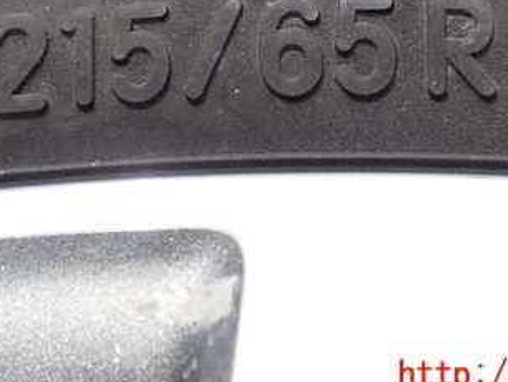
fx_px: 866
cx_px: 275
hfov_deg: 32.7
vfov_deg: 24.0
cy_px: 22
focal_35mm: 59
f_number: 3.2
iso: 100
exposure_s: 1/500
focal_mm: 5.4
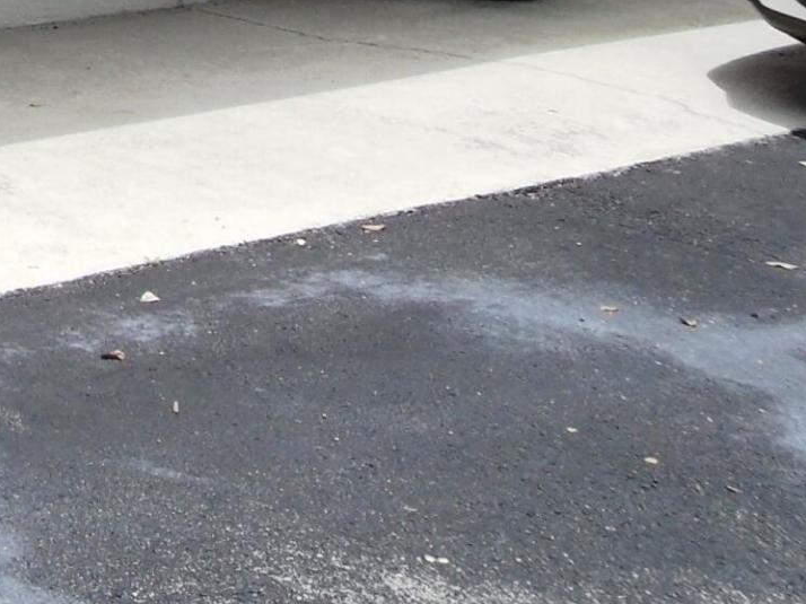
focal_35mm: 113
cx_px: -438
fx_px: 2630
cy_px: -435
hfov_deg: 15.9
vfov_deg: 12.2
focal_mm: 5
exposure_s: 1/1000
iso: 80
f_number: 3.4
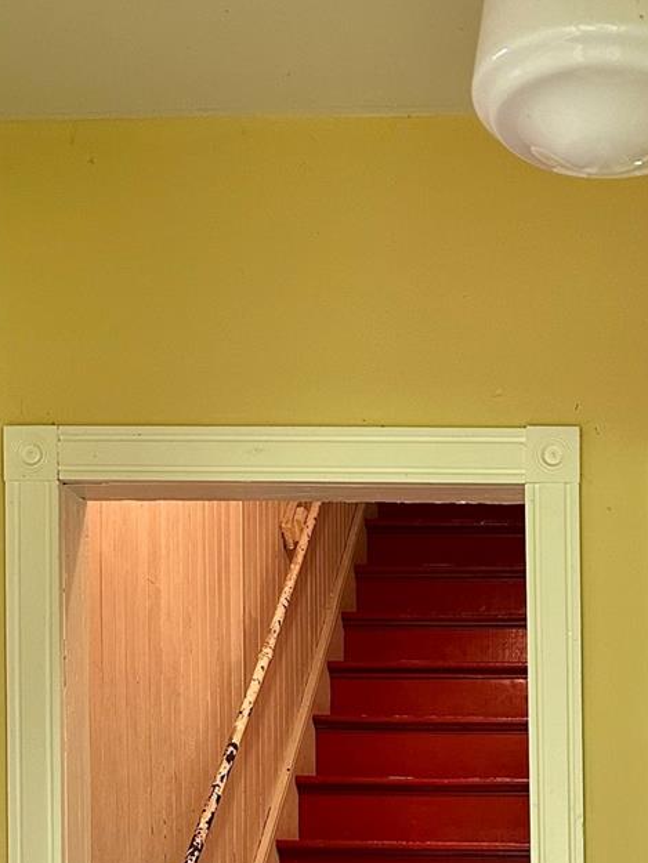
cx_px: 629
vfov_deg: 28.7
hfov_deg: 23.9
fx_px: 1472
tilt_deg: -3.0
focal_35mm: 59
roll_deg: -0.3
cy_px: 1015
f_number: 1.78
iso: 250
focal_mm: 6.86
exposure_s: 1/110
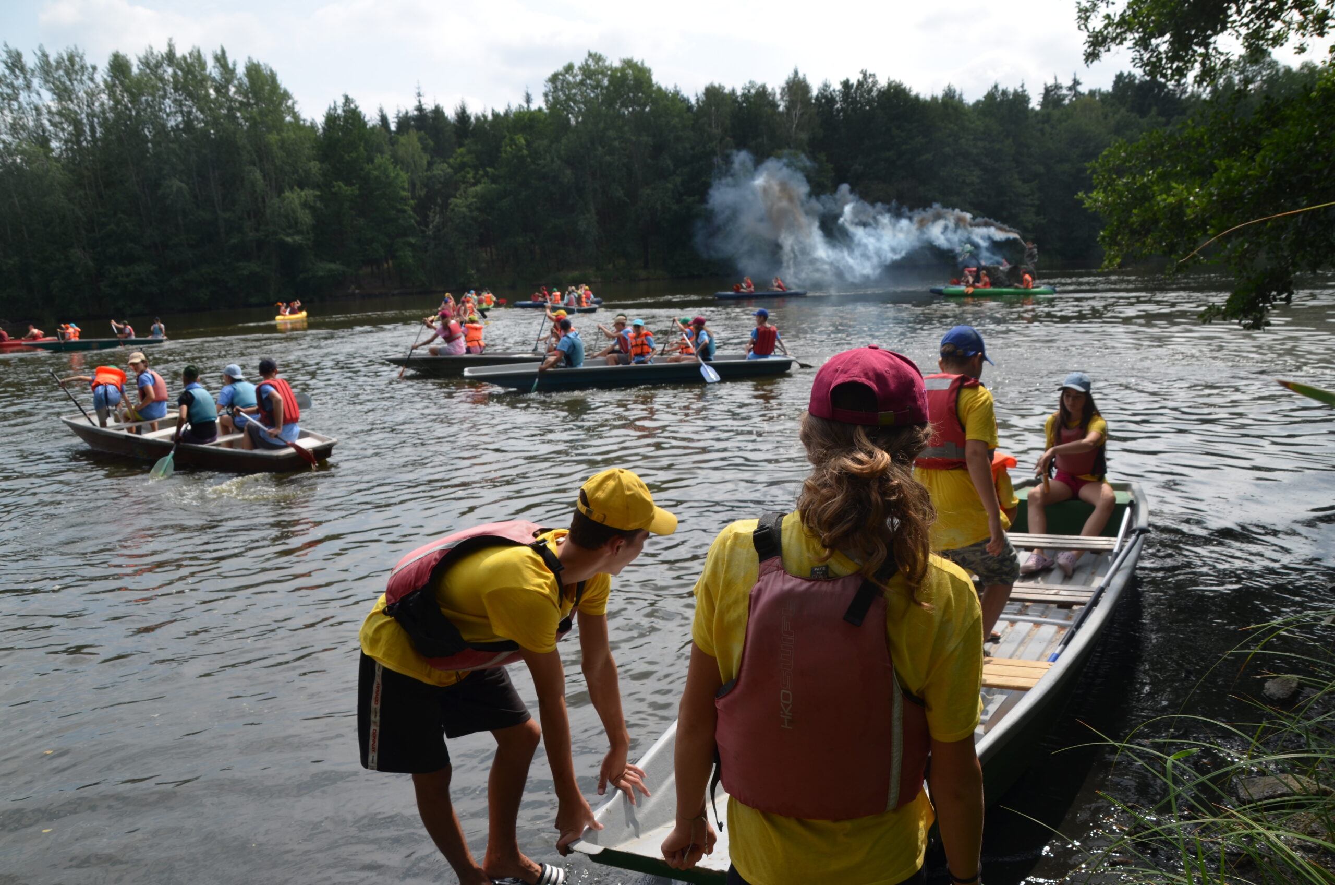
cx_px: 668
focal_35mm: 27
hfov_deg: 67.5
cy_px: 442
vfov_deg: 47.7
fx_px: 999
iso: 125
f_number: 8
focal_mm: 18
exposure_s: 1/250
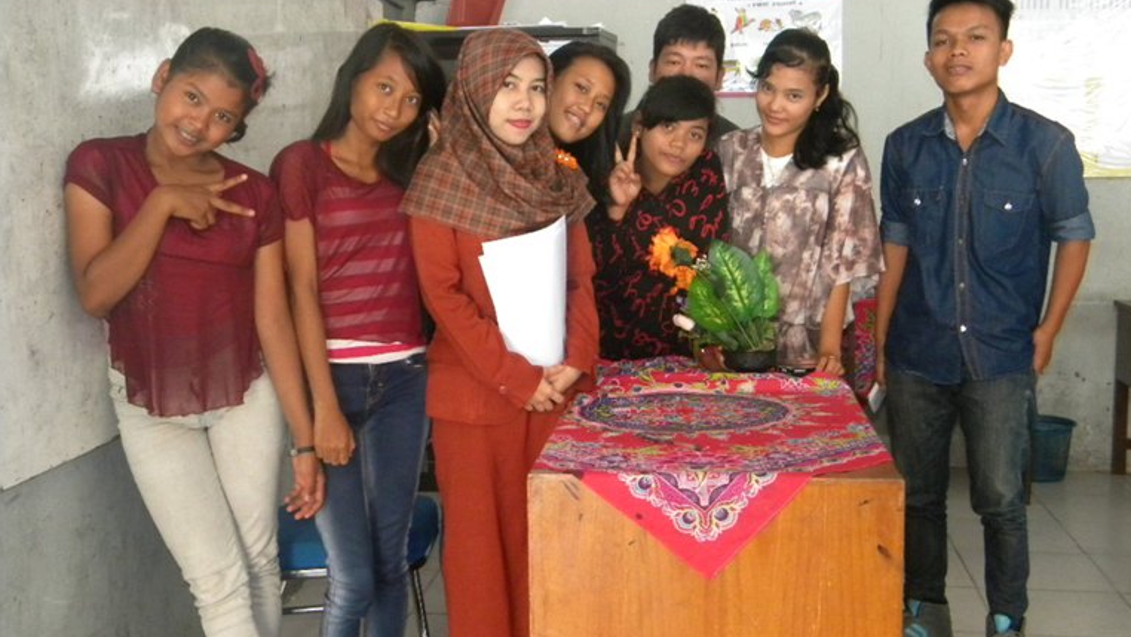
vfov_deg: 26.5
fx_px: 1350
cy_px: 365
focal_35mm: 45
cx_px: 568
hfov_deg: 45.5
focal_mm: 7.3
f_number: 3.8
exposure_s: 1/51.6
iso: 400
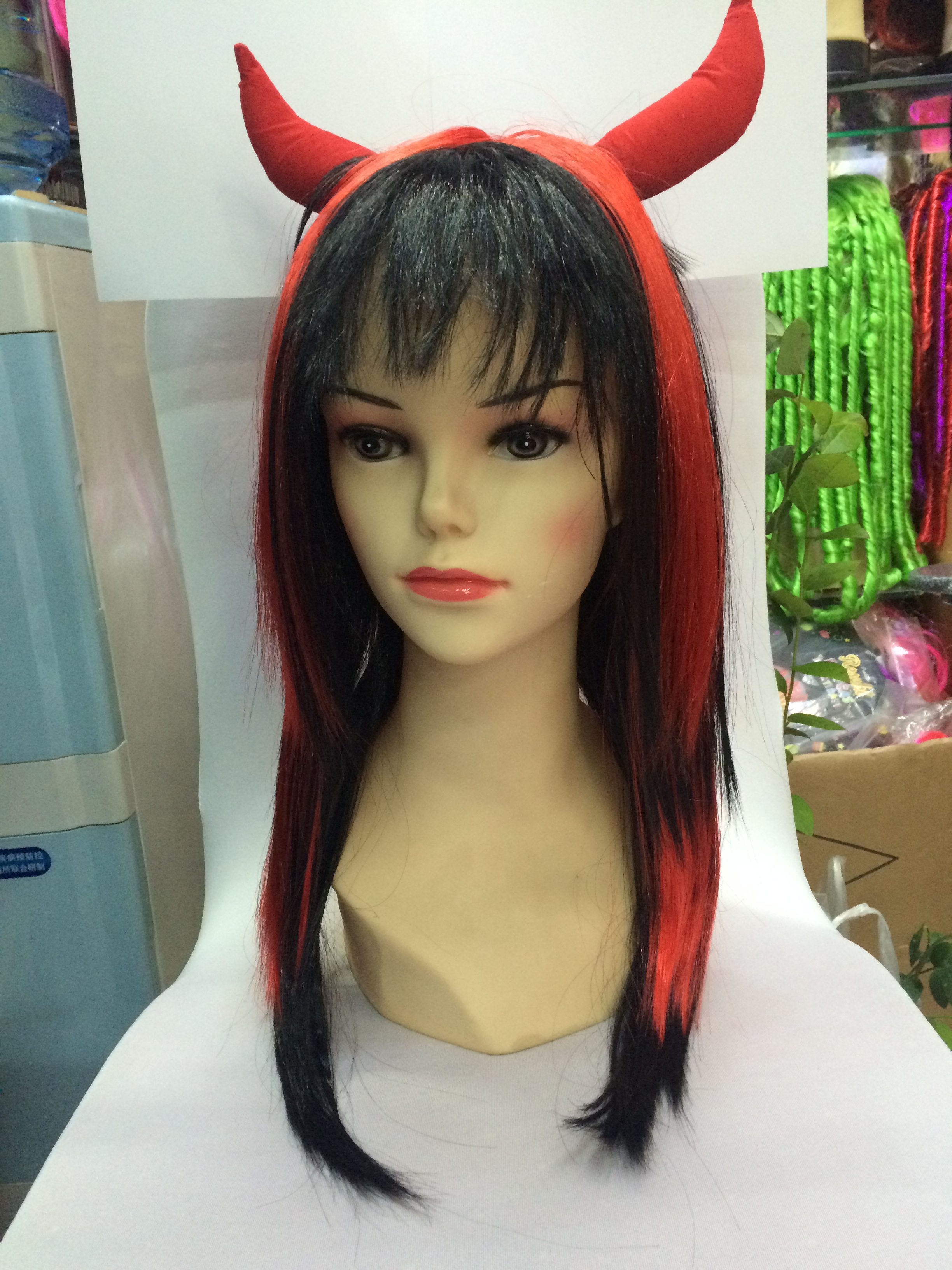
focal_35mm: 29
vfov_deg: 61.7
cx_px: 476
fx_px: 1063
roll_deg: +4.6
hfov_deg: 48.2
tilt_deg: -14.2
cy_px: 635
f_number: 2.2
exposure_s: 1/30
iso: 250
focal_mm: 4.15
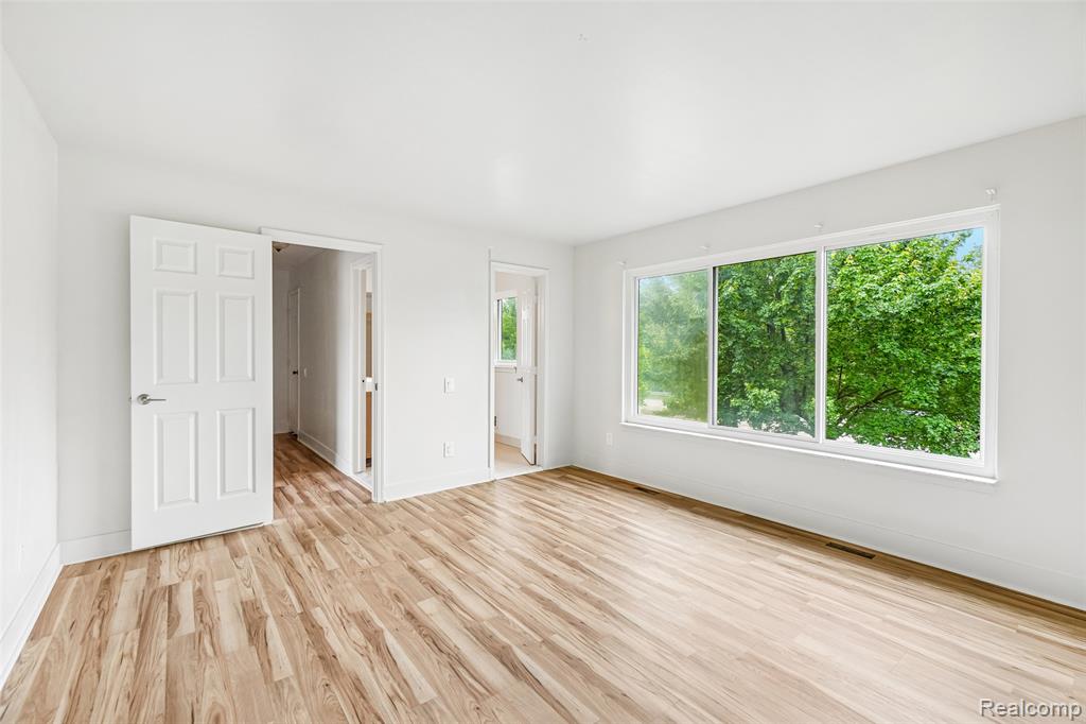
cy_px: 362
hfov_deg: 100.4
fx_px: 452
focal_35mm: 15
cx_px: 543
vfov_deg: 77.3
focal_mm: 10
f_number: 8
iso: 250
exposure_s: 1/30
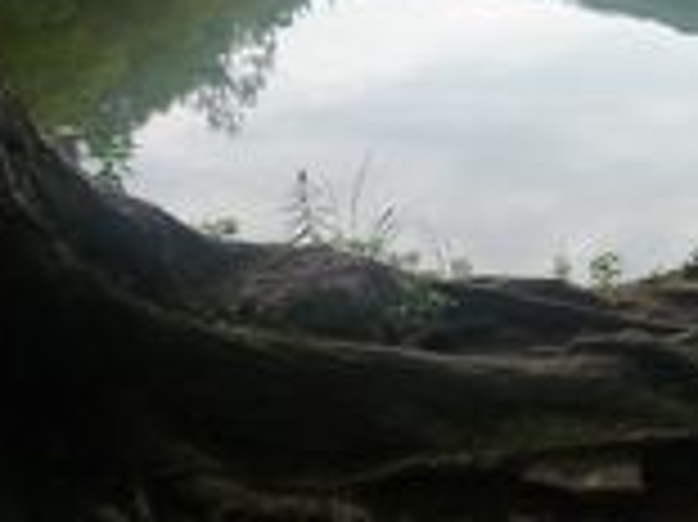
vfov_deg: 21.4
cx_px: 853
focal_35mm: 66
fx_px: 1330
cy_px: -11
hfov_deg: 26.0
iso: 160
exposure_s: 1/320
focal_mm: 4.4
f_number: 2.8
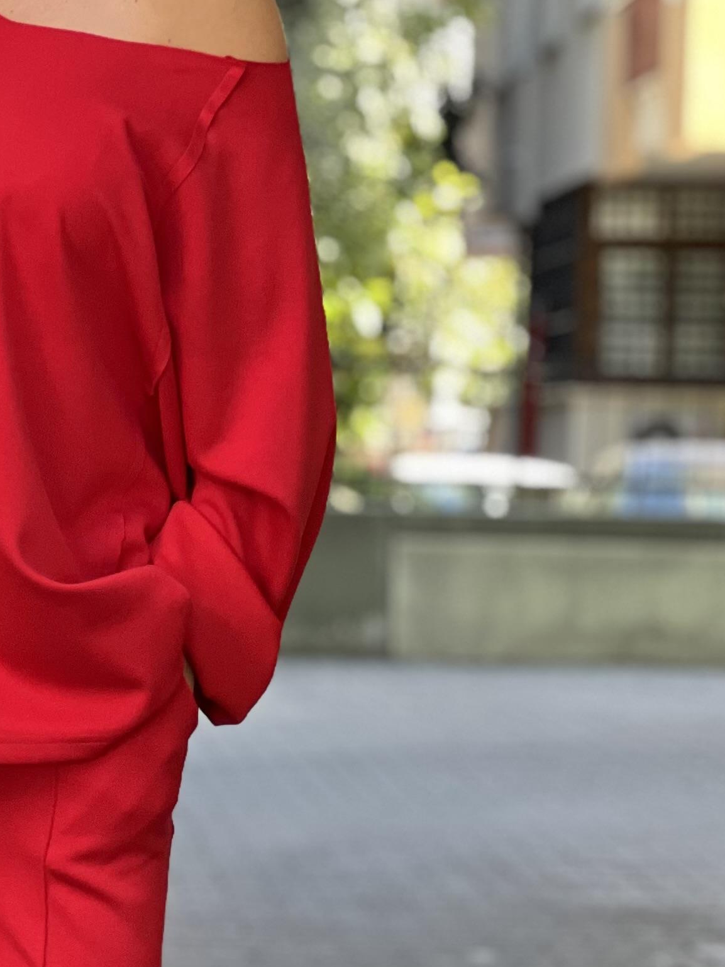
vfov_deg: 9.8
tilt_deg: -1.2
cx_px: -131
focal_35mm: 202
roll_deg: -2.5
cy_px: 643
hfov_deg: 7.3
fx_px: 5640
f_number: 2.8
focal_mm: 9
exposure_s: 1/121
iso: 100
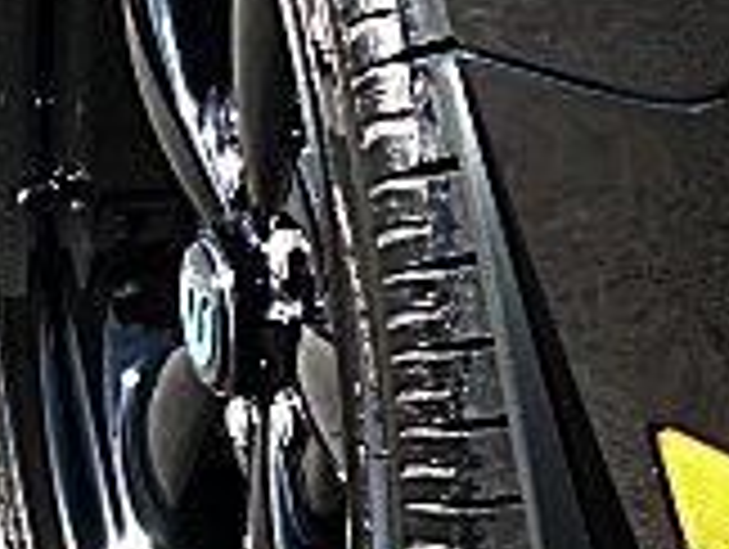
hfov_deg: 13.5
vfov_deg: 10.4
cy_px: 108
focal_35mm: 142
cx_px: 850
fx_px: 2995
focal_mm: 6.3
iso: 50
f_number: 2.8
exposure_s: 1/125
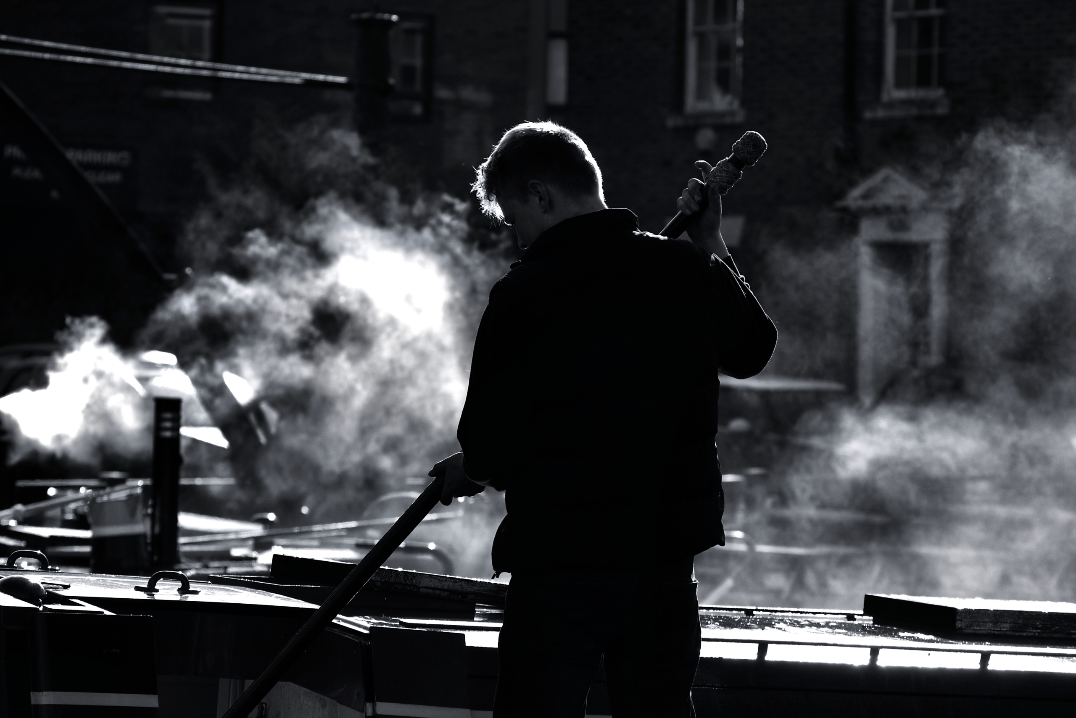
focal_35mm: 225
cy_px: 359
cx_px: 538
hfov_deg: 9.1
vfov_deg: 6.1
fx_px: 6727
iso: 200
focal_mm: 150
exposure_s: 1/400
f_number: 8
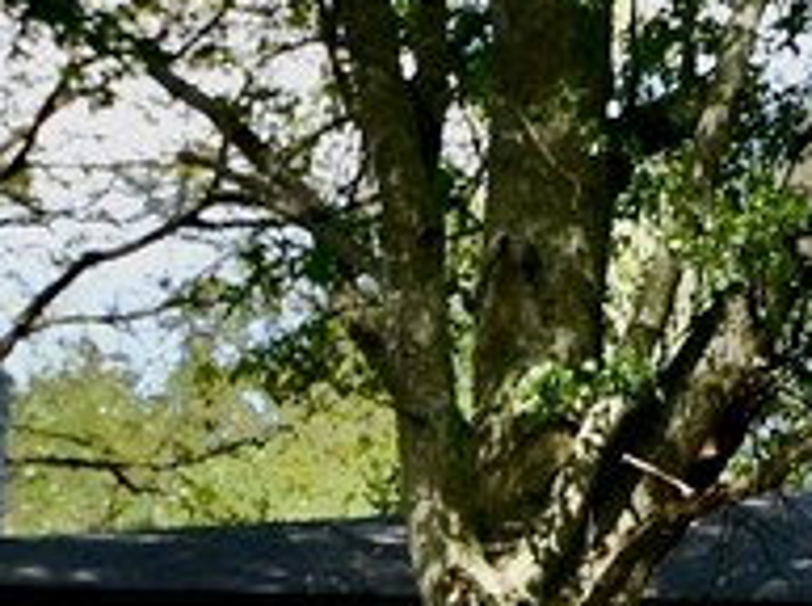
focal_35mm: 103
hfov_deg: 15.2
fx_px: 2412
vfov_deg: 14.2
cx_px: 1645
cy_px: 553
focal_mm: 13
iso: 200
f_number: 6.3
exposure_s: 1/250
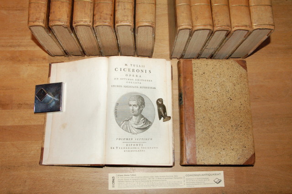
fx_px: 292
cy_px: 97
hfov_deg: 53.2
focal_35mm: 36
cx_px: 146
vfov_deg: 36.8
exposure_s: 1/60
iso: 1600
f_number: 13
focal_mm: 24
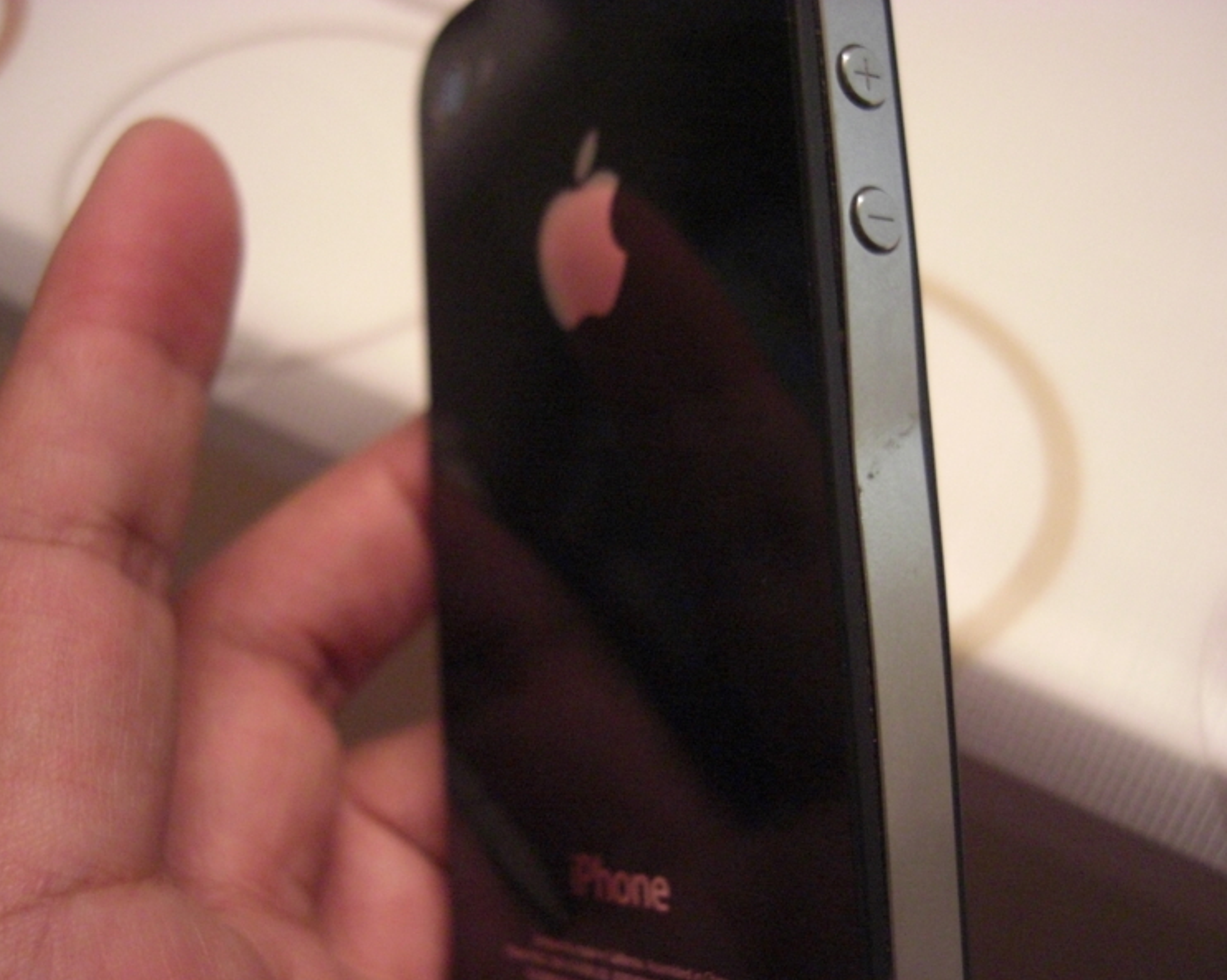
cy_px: 492
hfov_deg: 45.8
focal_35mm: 40
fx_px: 1452
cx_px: 622
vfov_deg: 37.3
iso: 800
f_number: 2.8
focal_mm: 7.9
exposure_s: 1/60
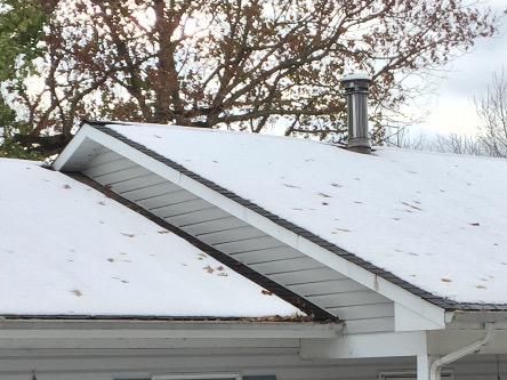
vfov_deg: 15.0
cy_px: 486
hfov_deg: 20.9
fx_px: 1377
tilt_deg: -4.2
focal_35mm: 94
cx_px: 275
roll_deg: +2.3
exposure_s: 1/618
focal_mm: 4.15
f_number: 2.2
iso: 32
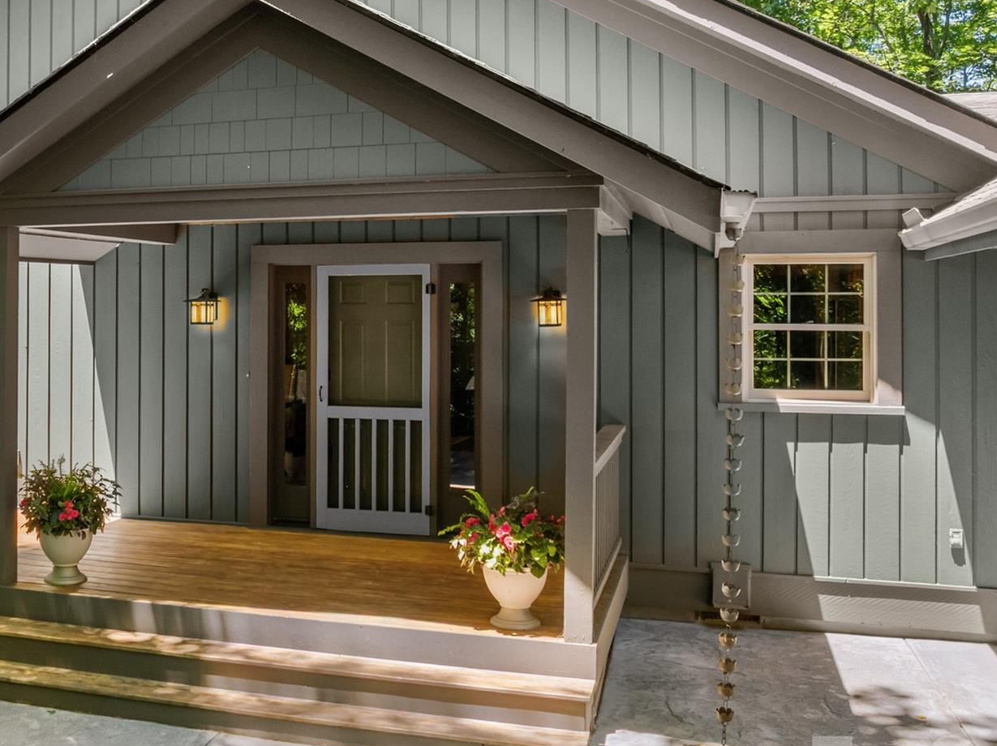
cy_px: 274
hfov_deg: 45.1
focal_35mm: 40
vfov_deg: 35.7
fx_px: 1151
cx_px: 240
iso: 330
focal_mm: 12.29
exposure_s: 1/200
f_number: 2.8
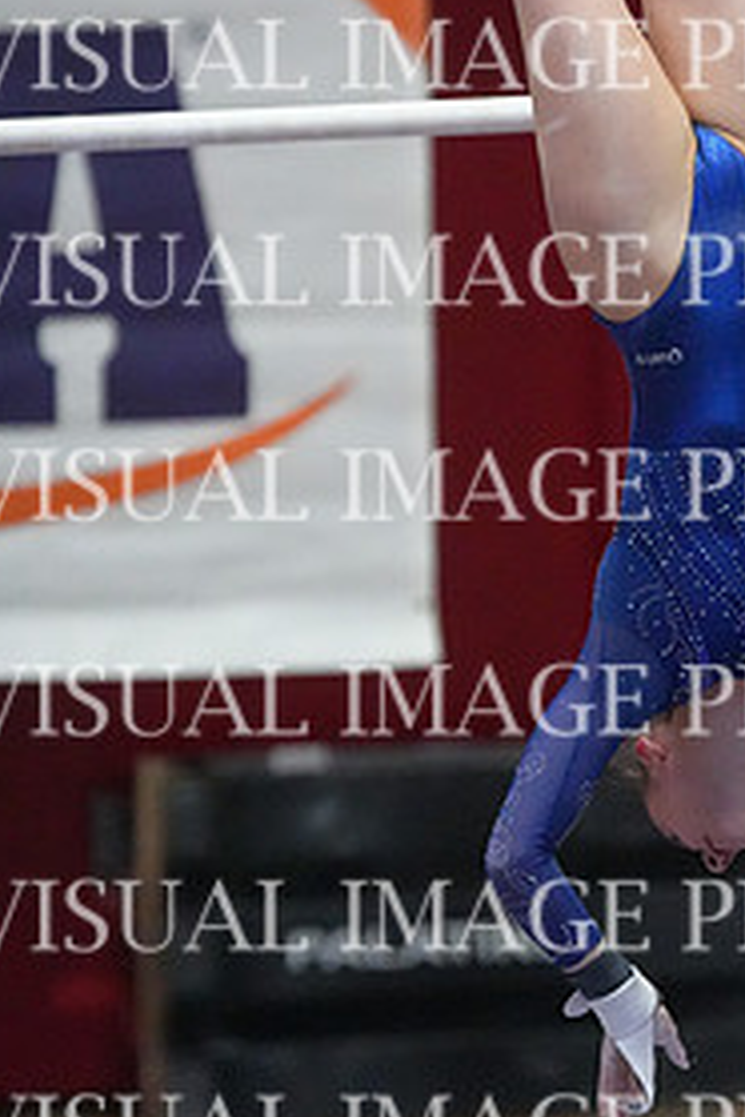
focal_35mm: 623
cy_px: 593
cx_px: 655
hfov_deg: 2.2
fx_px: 19337
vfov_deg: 3.3
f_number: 3.5
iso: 20000
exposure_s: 1/1600
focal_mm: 300
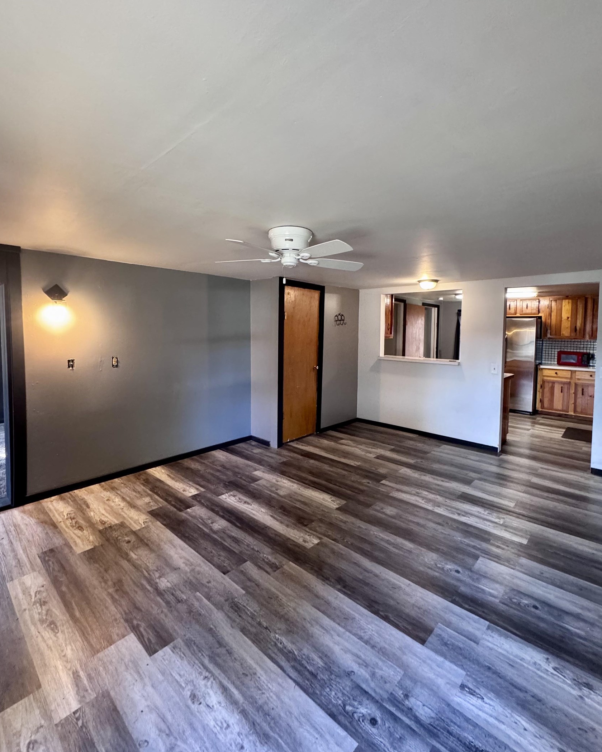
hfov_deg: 84.0
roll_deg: -0.5
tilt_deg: -3.5
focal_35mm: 15
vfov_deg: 96.6
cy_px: 350
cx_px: 302
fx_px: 334
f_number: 2.2
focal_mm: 2.22
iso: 640
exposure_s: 1/60
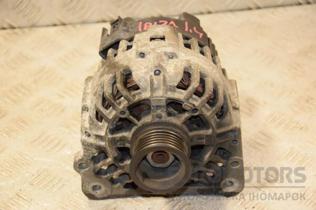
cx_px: 158
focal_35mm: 105
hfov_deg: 19.5
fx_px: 922
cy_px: 105
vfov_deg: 13.0
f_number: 5.3
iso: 800
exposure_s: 1/125
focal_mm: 70
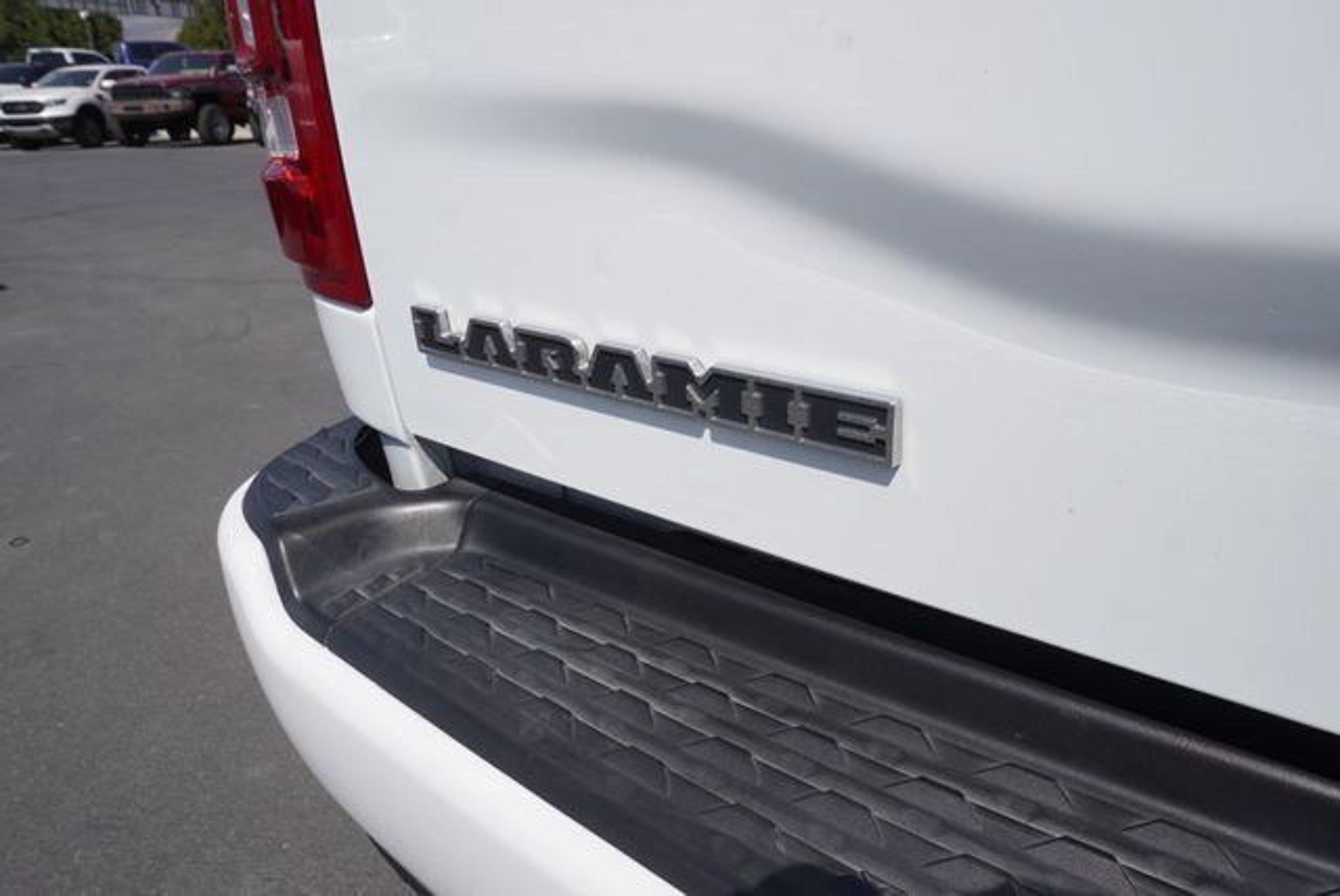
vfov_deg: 53.2
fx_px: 894
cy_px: 448
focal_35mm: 24
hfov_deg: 73.7
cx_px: 670
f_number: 10
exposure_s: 1/250
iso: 100
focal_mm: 16
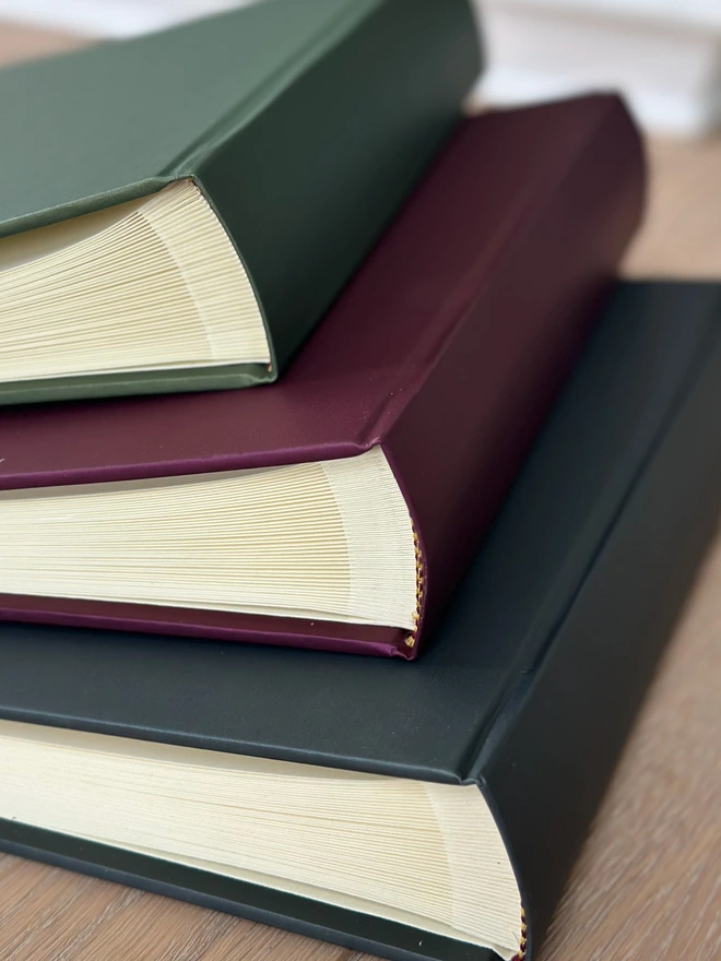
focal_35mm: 48
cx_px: 360
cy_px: 480
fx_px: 1333
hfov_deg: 30.3
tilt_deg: -25.8
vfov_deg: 39.7
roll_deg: +0.3
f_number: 1.78
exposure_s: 1/333
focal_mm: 6.86
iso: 80
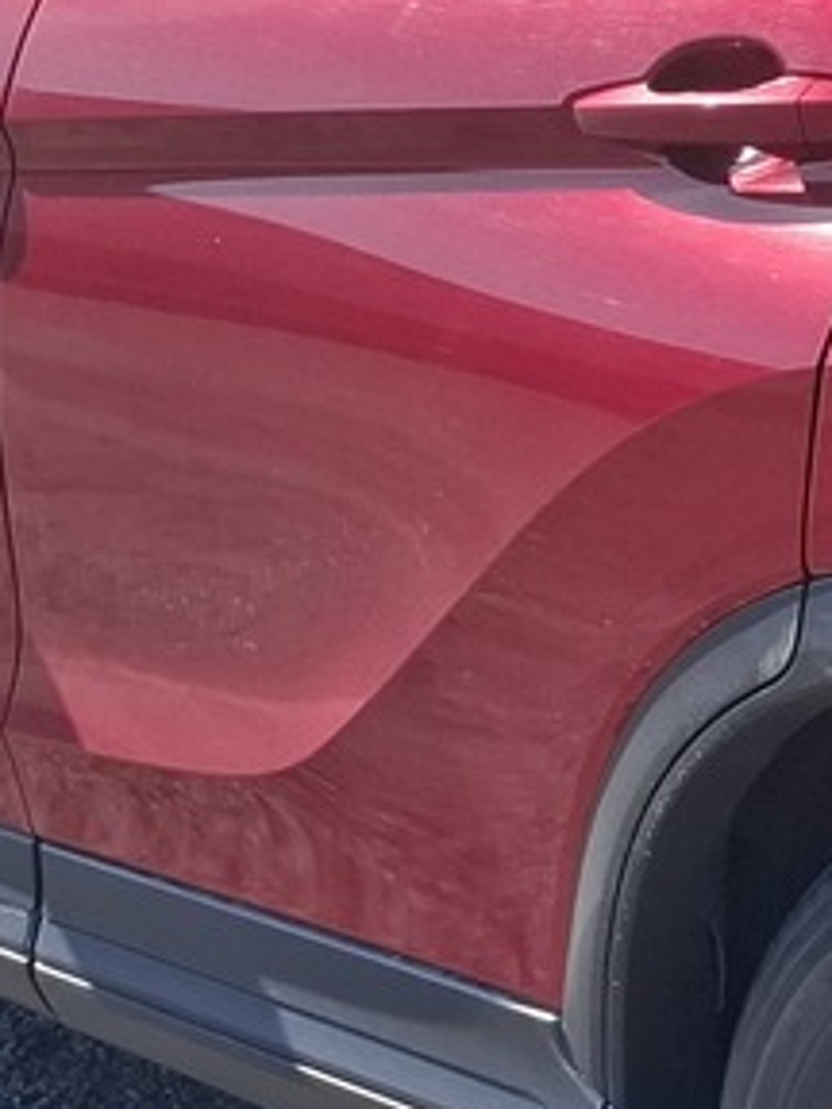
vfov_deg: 17.1
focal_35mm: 115
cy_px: 551
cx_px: 1213
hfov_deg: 12.3
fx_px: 3685
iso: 50
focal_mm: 5.54
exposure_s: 1/2079
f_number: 1.8
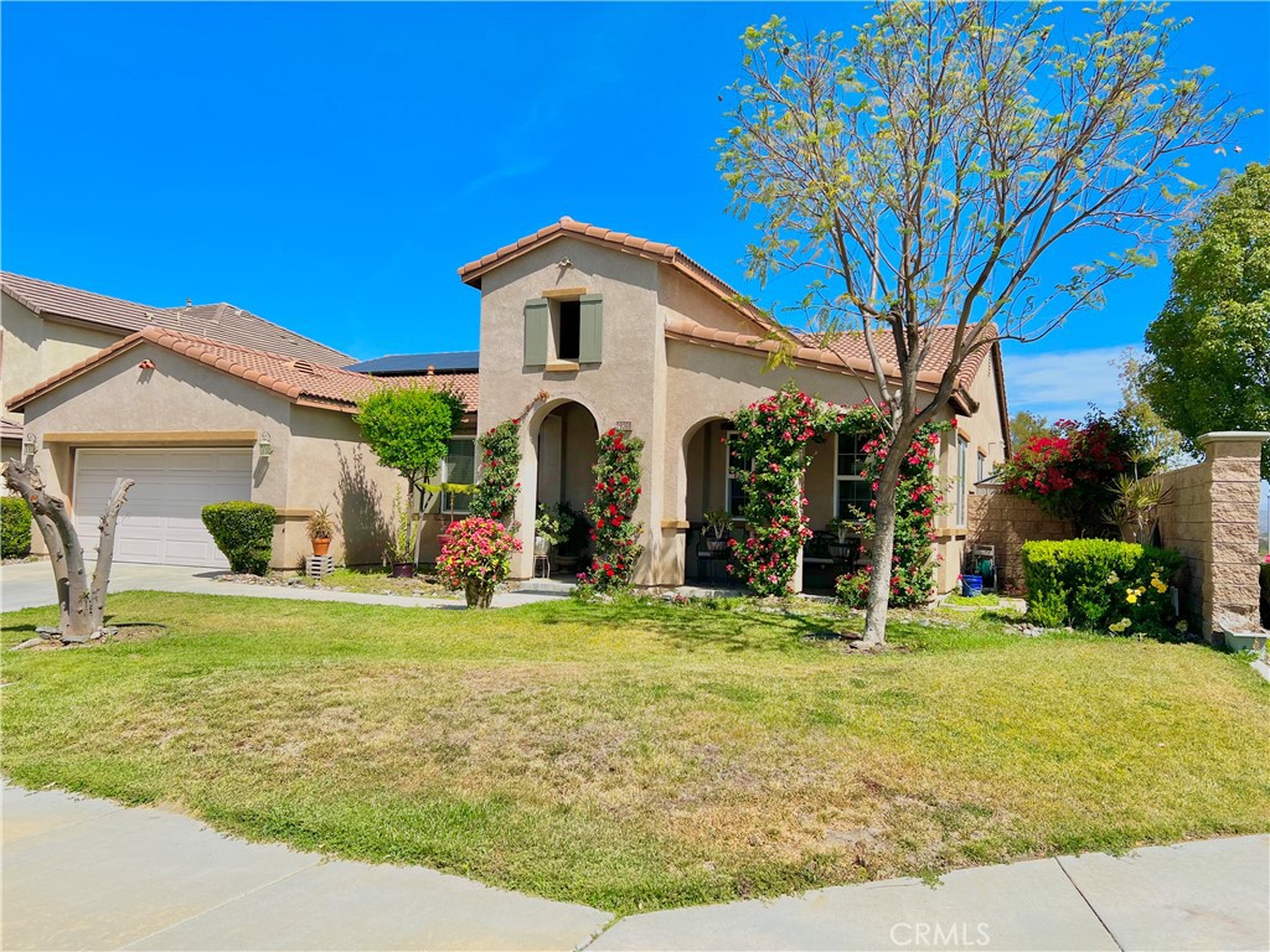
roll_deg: -1.4
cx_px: 635
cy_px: 476
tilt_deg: +1.0
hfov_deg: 67.3
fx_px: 954
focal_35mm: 26
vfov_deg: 53.1
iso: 50
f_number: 1.5
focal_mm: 5.7
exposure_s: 1/3968
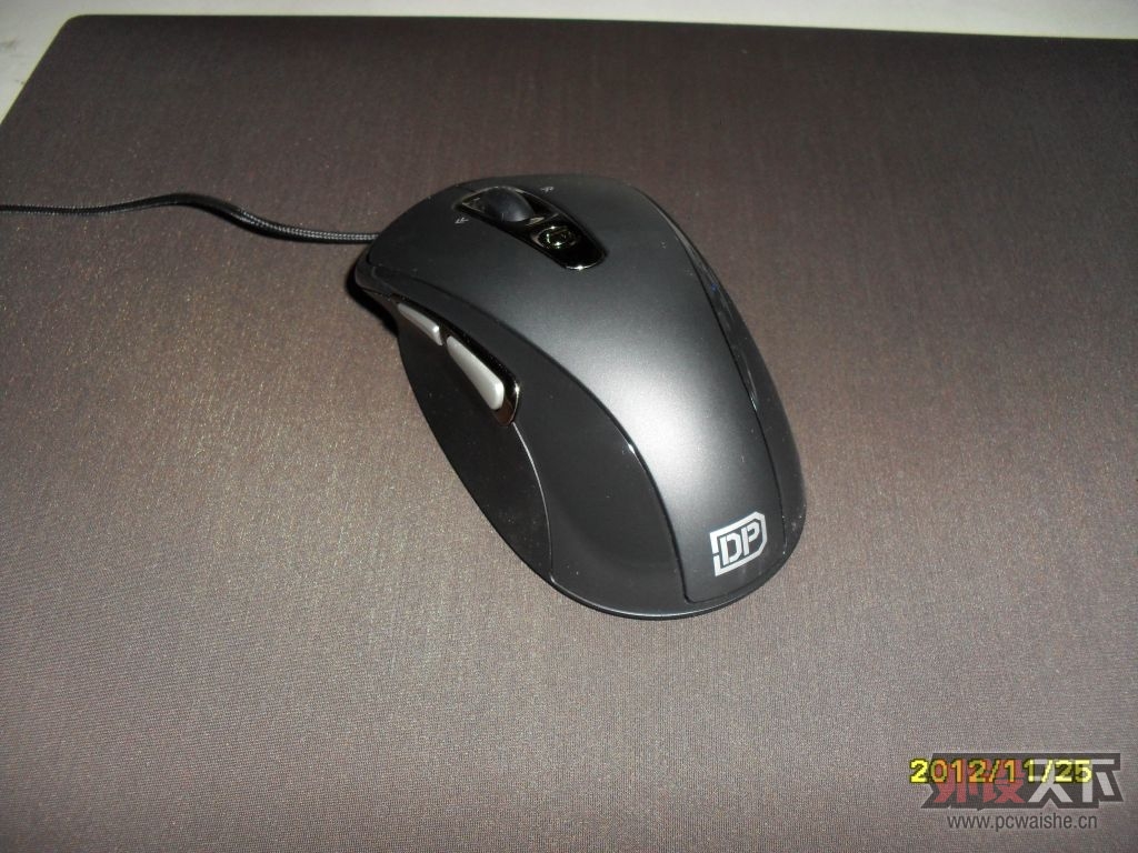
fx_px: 1151
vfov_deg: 40.7
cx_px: 569
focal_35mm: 35
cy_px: 426
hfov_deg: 52.6
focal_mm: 6.3
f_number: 3.2
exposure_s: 1/45
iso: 200
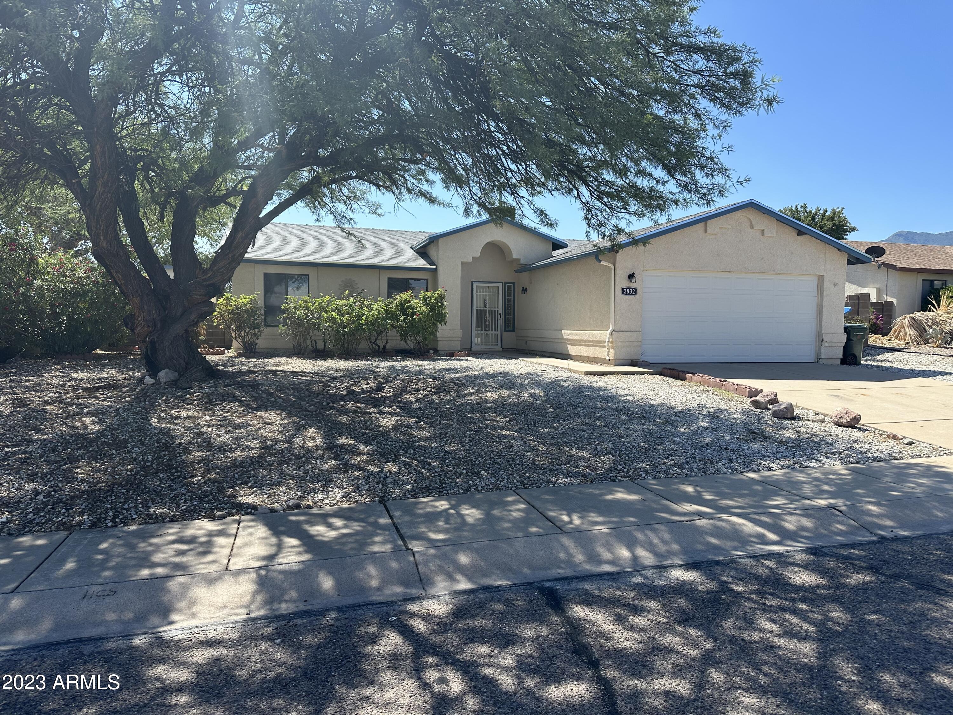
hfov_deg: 71.6
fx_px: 661
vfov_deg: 56.8
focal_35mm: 24
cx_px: 476
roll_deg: -1.1
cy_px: 358
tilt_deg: -3.2
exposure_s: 1/2525
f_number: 1.78
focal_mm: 6.86
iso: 80
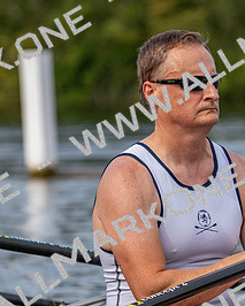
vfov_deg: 4.2
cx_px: 212
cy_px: 159
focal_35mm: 461
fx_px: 4176
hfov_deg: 3.4
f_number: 5.6
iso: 320
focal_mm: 225
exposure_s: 1/1600
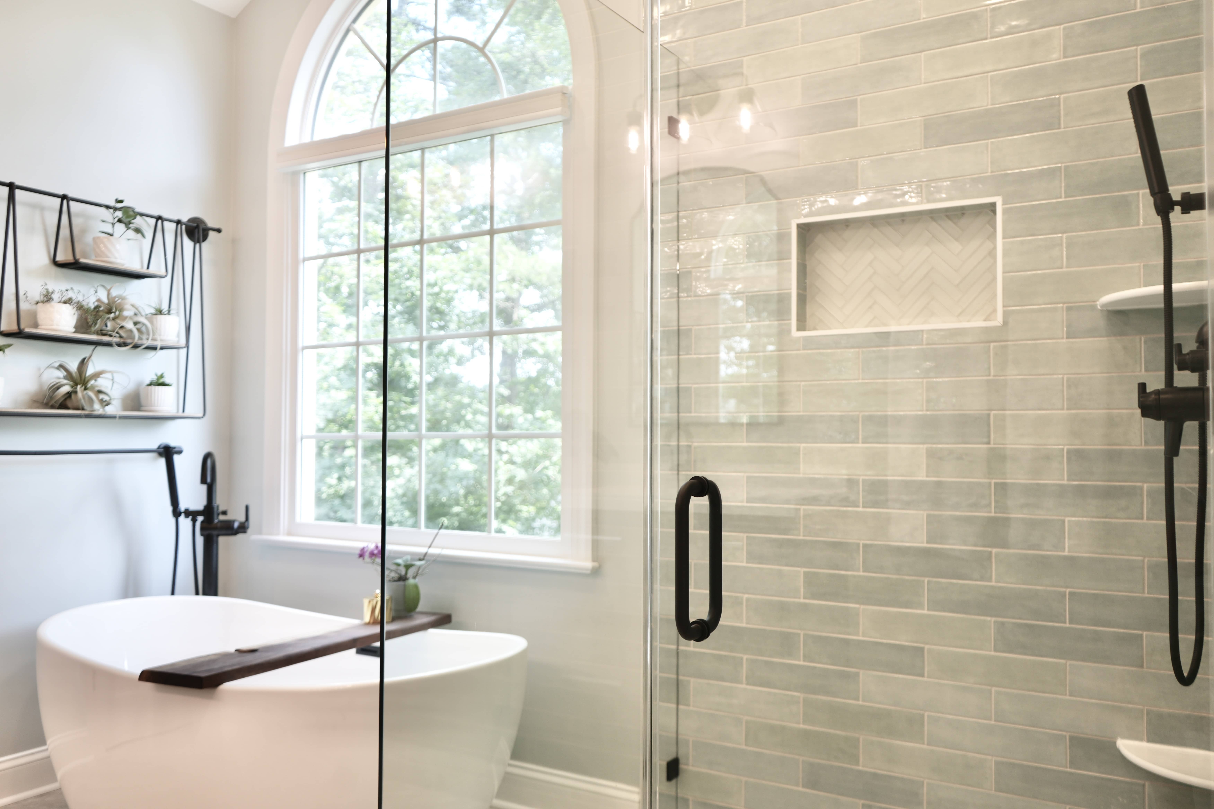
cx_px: 607
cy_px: 404
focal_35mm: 29
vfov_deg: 45.0
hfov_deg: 63.7
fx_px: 978
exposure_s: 1/40
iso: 100
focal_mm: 29
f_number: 4
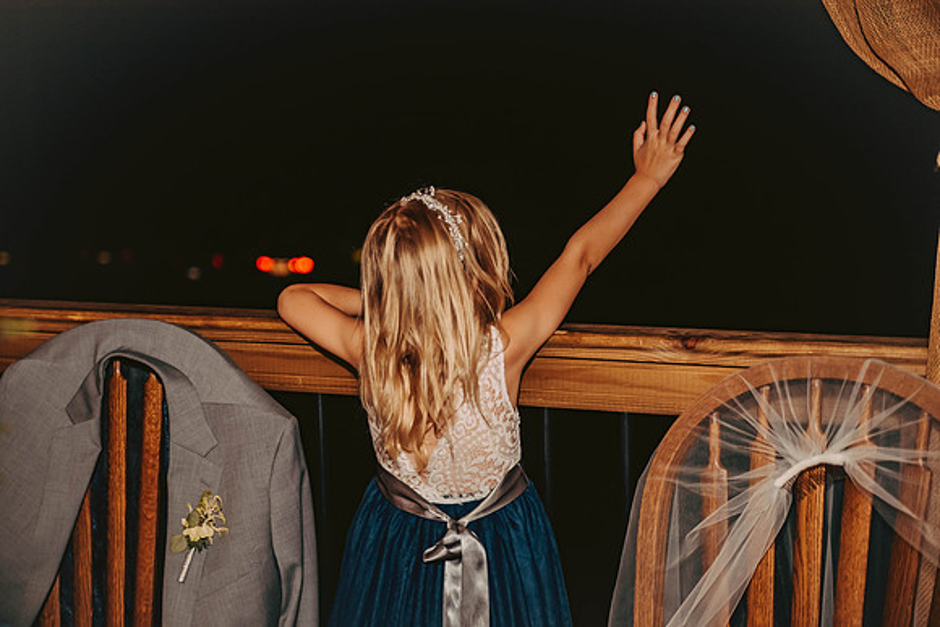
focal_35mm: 62
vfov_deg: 21.9
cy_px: 314
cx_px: 470
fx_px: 1619
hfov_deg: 32.4
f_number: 2.8
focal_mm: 62
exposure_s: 1/160
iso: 1000
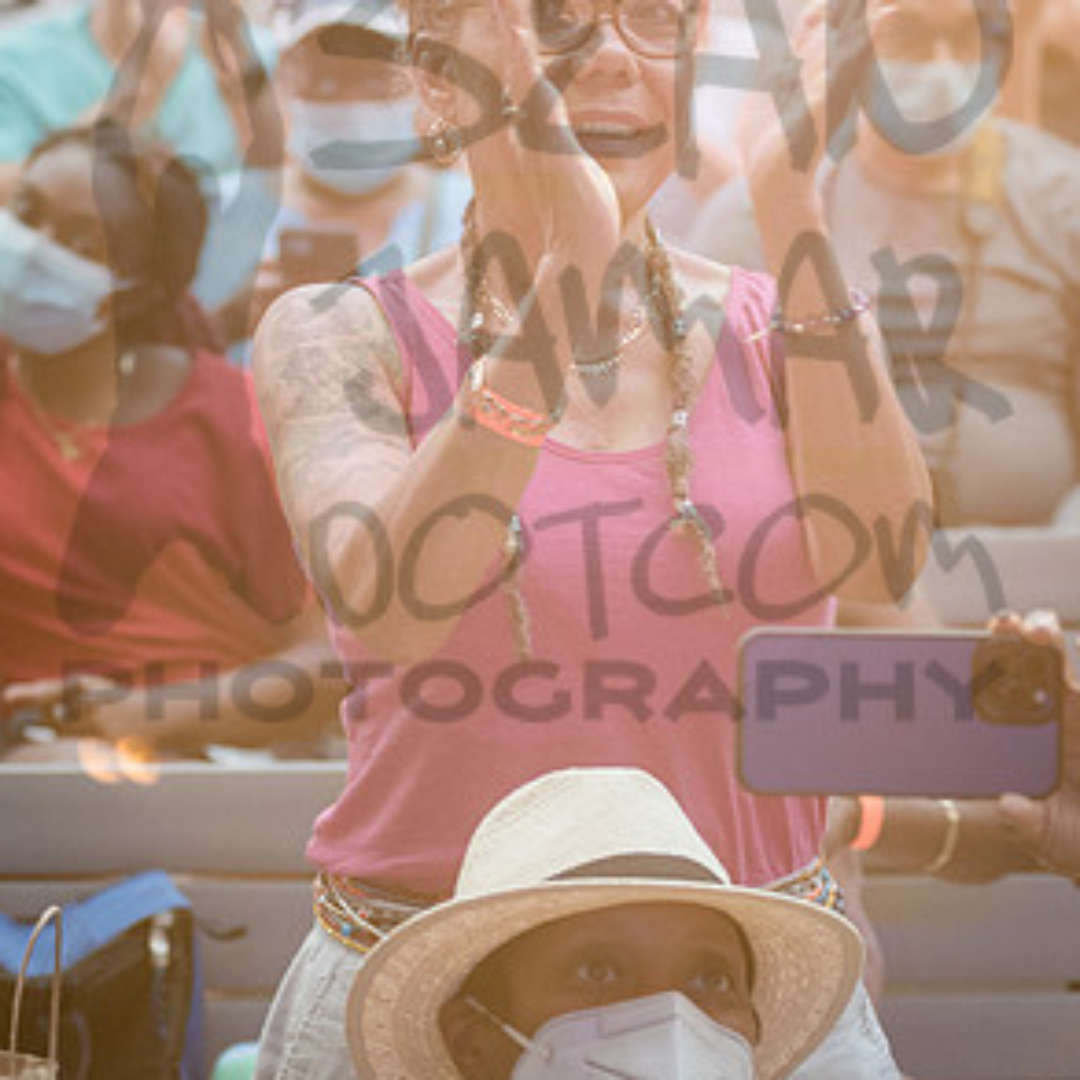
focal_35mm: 180
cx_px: 656
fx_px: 6354
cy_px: 328
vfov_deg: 9.7
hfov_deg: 9.7
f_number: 3.5
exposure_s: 1/320
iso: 2000
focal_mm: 92
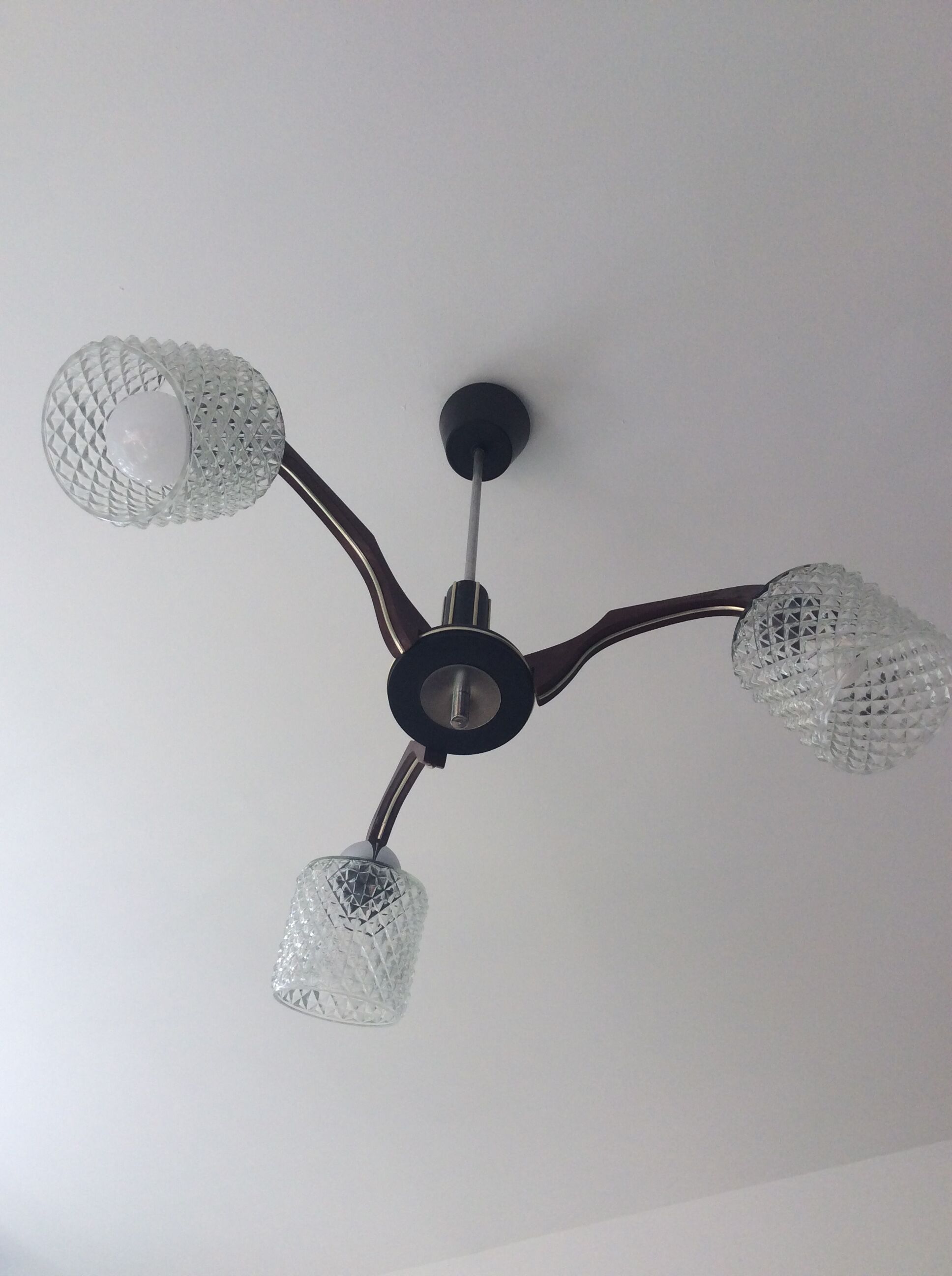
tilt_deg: +56.7
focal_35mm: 32
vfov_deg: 56.9
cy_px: 638
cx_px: 476
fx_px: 1177
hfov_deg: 44.1
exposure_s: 1/149
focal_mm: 3.3
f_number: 2.4
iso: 32
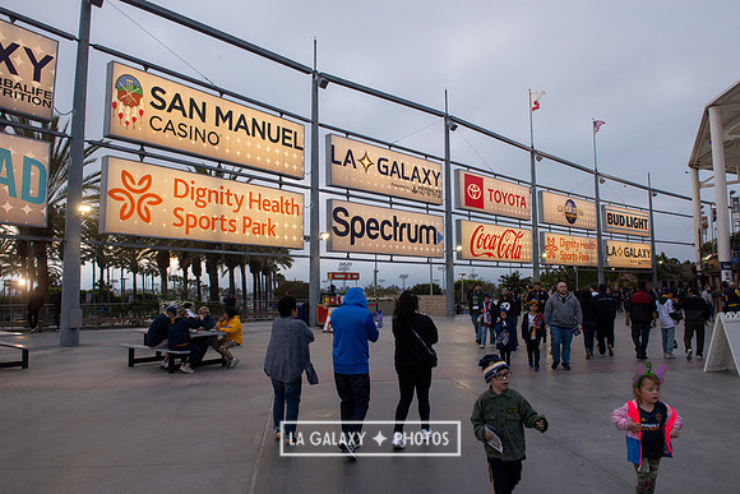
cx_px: 370
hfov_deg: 73.7
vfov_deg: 53.2
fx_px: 493
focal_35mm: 24
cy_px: 247
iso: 400
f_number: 9
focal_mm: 24
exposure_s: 1/80
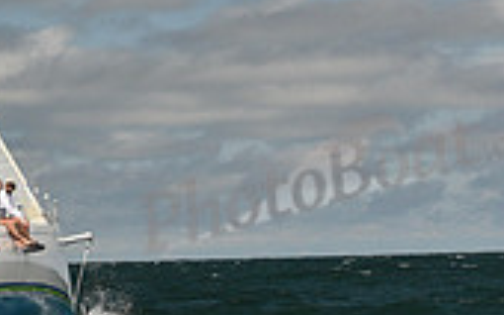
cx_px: -13
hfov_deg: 8.6
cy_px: -238
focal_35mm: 244
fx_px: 3349
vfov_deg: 5.3
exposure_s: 1/800
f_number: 7.1
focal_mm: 70
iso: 320
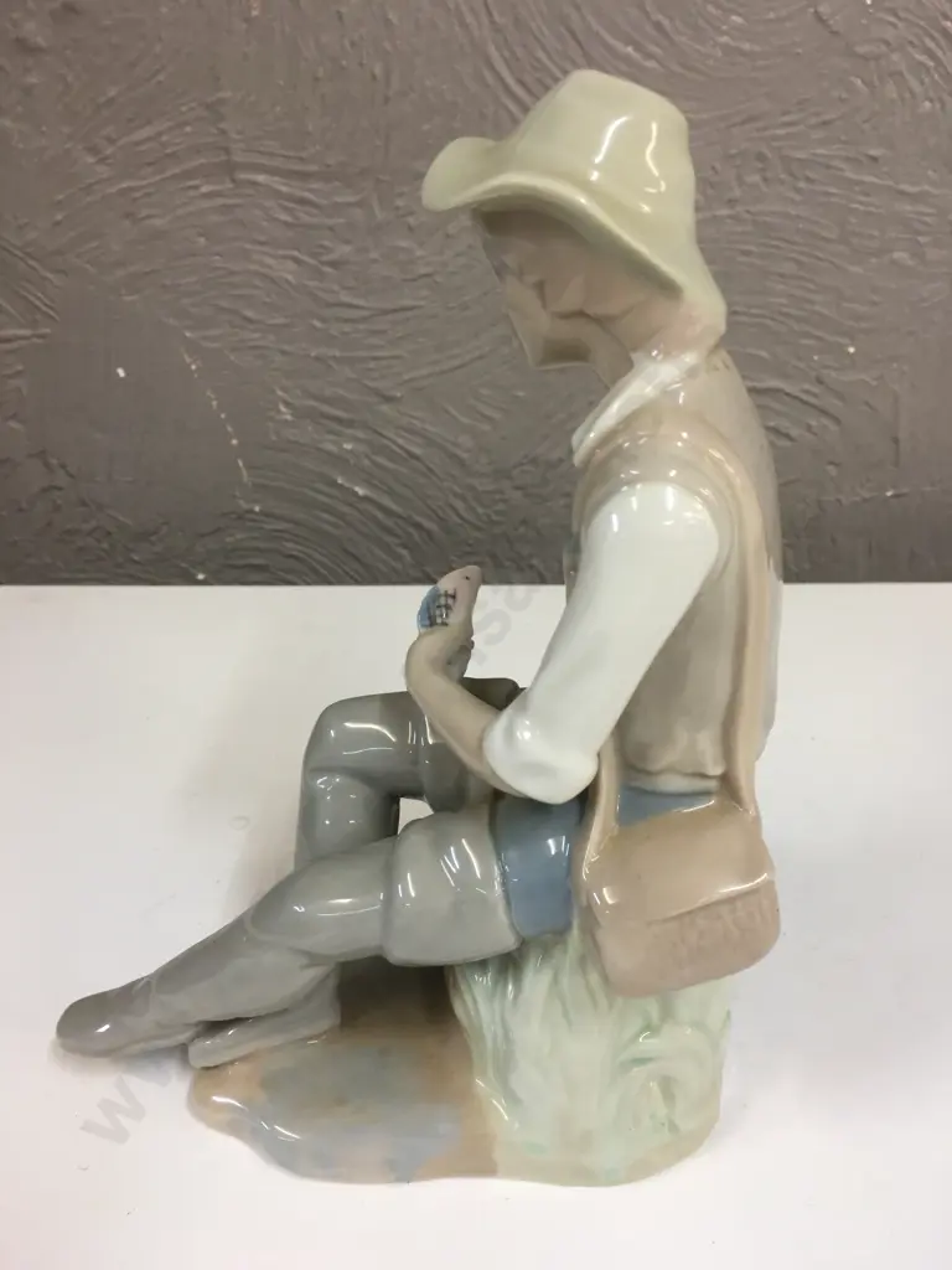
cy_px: 635
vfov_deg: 61.7
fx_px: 1063
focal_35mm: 29
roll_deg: +0.9
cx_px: 476
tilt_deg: -26.5
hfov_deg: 48.2
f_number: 2.2
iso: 32
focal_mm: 4.15
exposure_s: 1/17
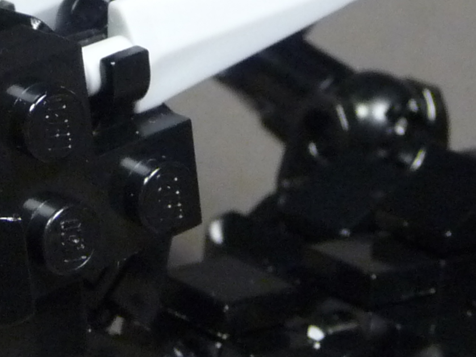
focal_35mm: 165
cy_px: 233
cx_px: -57
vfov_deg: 9.0
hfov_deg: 11.8
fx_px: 2268
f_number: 3.9
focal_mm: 6.7
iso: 400
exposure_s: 1/30
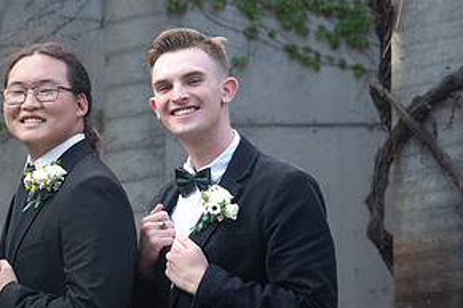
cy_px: 117
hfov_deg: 12.4
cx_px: 27
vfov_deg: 8.4
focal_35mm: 164
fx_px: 2108
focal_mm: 82
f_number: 5.6
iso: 500
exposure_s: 1/125
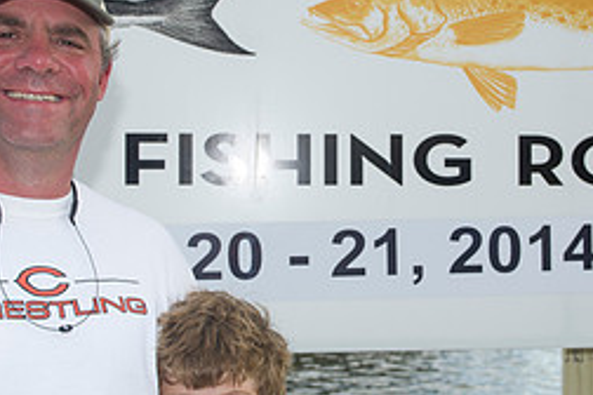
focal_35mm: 62
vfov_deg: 21.9
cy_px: 200
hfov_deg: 32.3
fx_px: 1021
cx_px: 339
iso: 200
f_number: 5
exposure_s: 1/200
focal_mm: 27
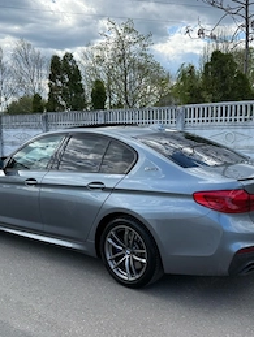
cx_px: 132
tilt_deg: -10.1
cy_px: 195
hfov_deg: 38.7
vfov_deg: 49.9
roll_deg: +0.2
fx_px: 361
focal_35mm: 37
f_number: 1.78
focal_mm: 6.76
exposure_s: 1/2703
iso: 100
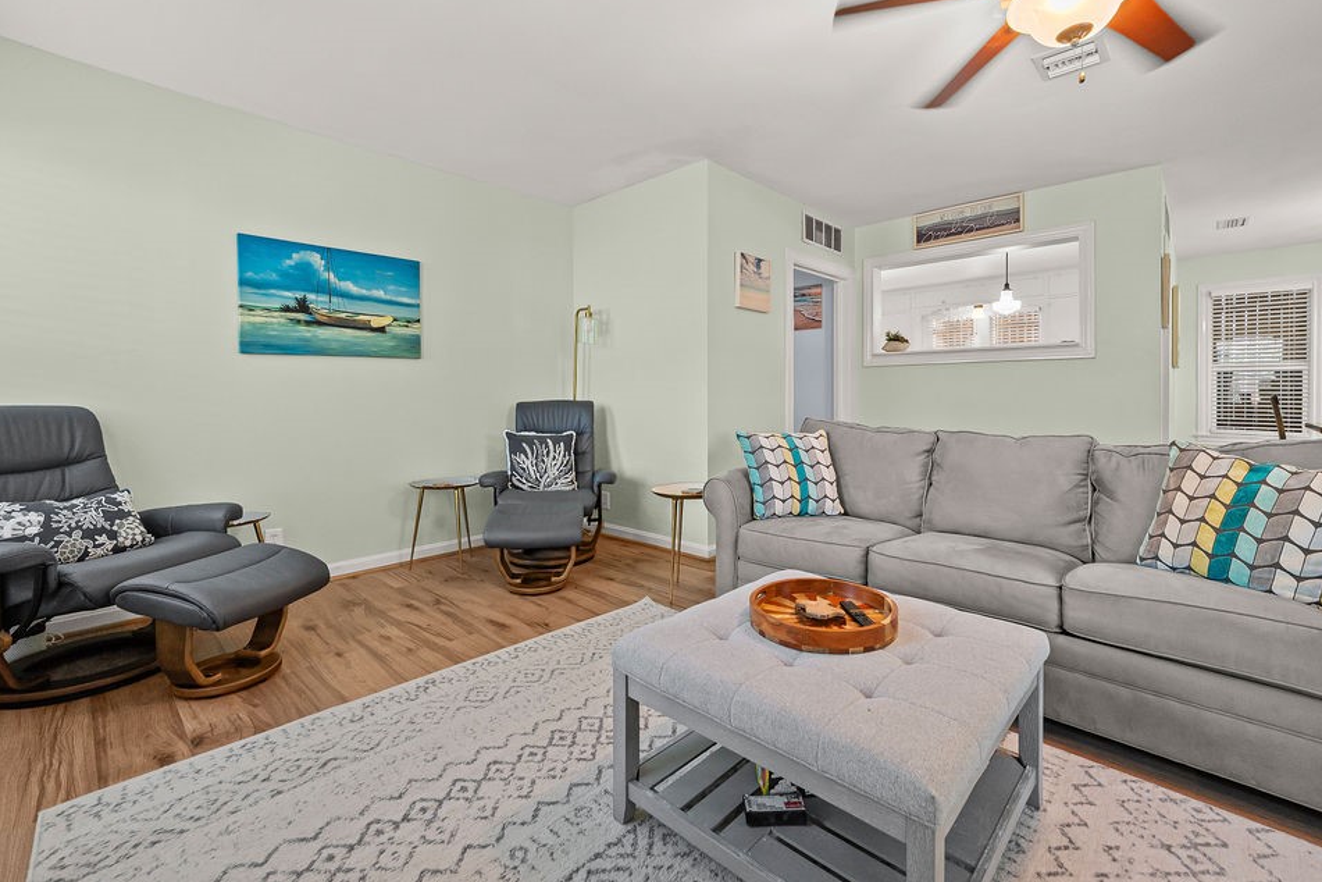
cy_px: 411
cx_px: 688
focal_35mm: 14
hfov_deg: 104.2
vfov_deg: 81.1
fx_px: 514
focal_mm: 9
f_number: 3.5
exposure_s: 1/30
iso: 500
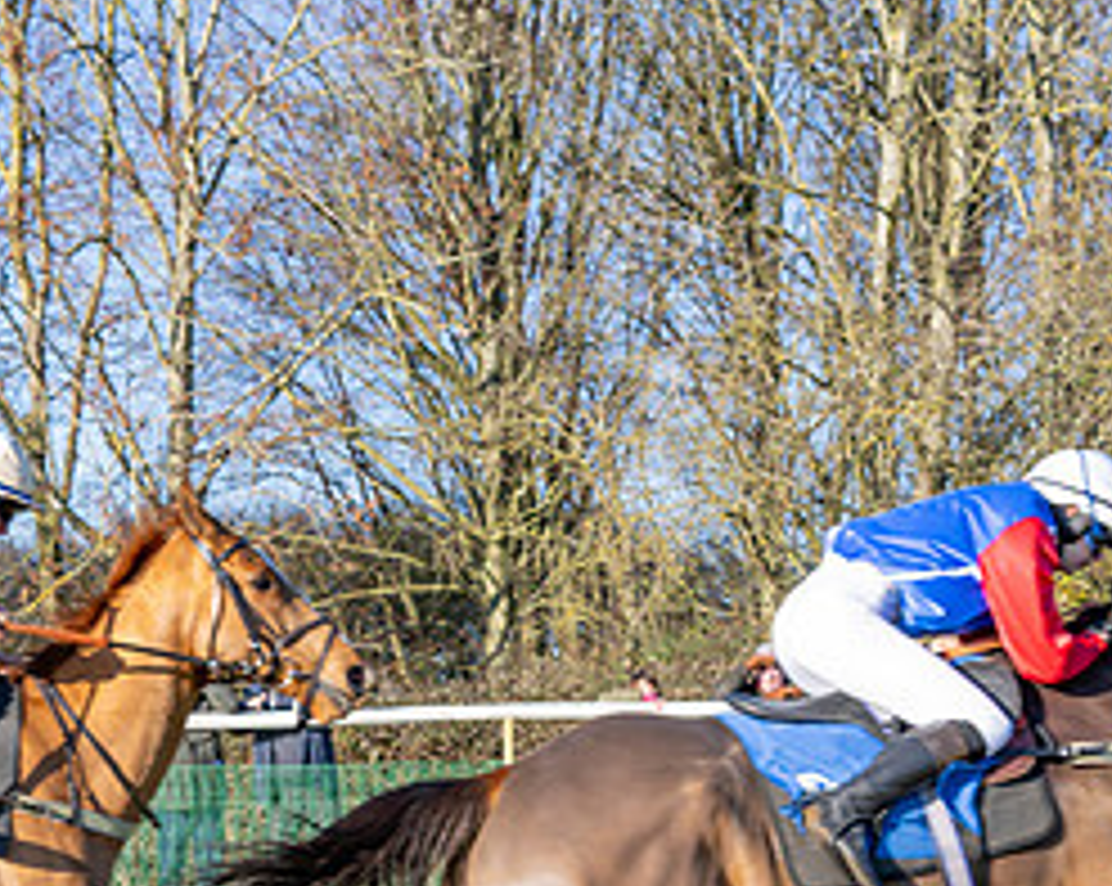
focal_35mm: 98
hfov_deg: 19.4
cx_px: 228
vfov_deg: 15.2
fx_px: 3221
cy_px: 1003
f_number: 4.5
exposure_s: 1/1250
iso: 400
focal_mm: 35
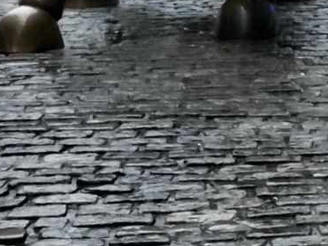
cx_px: 423
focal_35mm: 167
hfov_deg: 11.5
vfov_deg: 8.8
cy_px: -25
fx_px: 1581
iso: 1000
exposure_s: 1/30
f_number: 2.4
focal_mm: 6
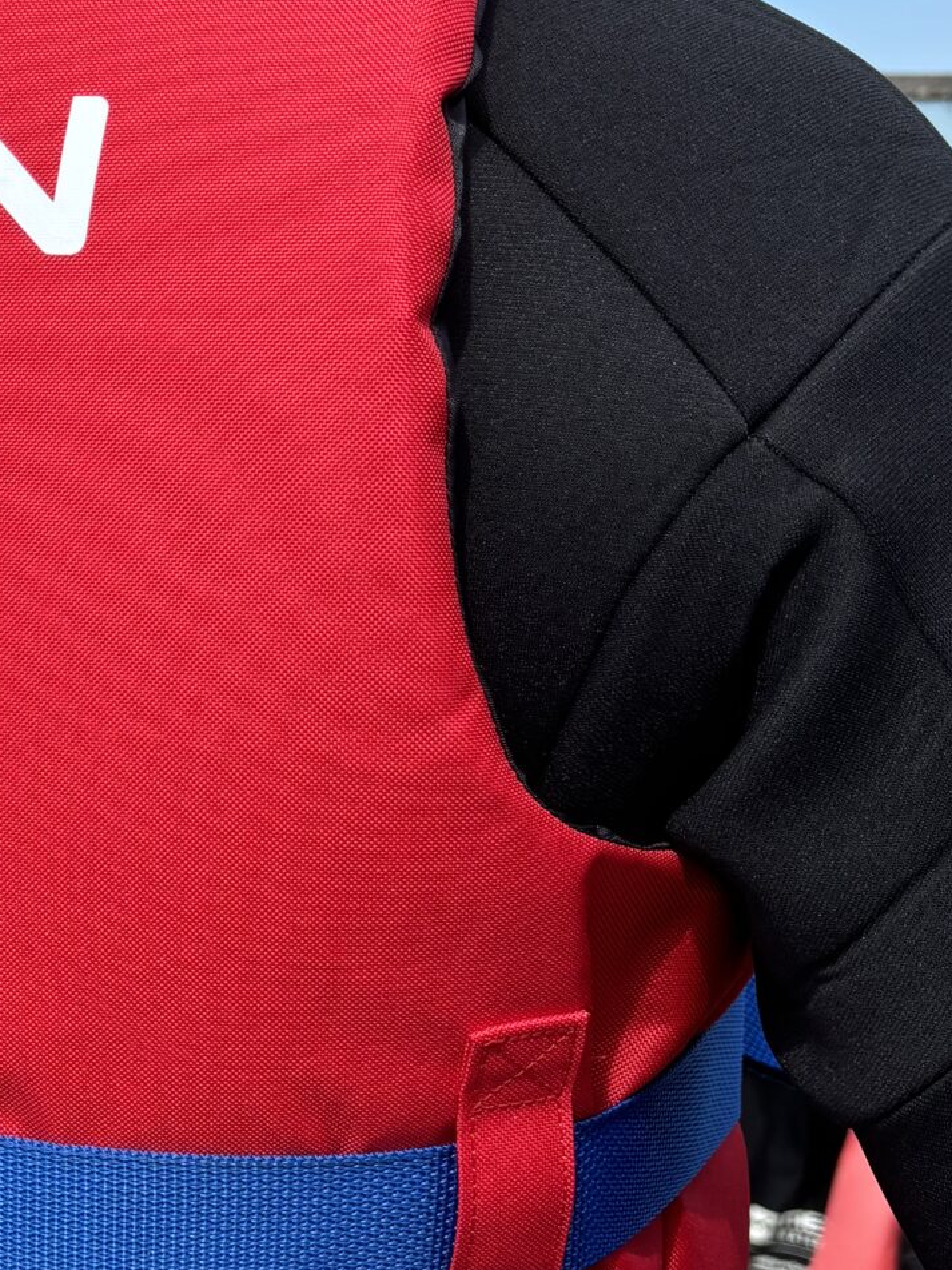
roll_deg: +1.2
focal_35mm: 70
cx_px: -167
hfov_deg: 19.8
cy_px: 849
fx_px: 2567
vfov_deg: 27.6
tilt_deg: -11.7
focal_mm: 5.96
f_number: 1.6
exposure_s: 1/1912
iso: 50
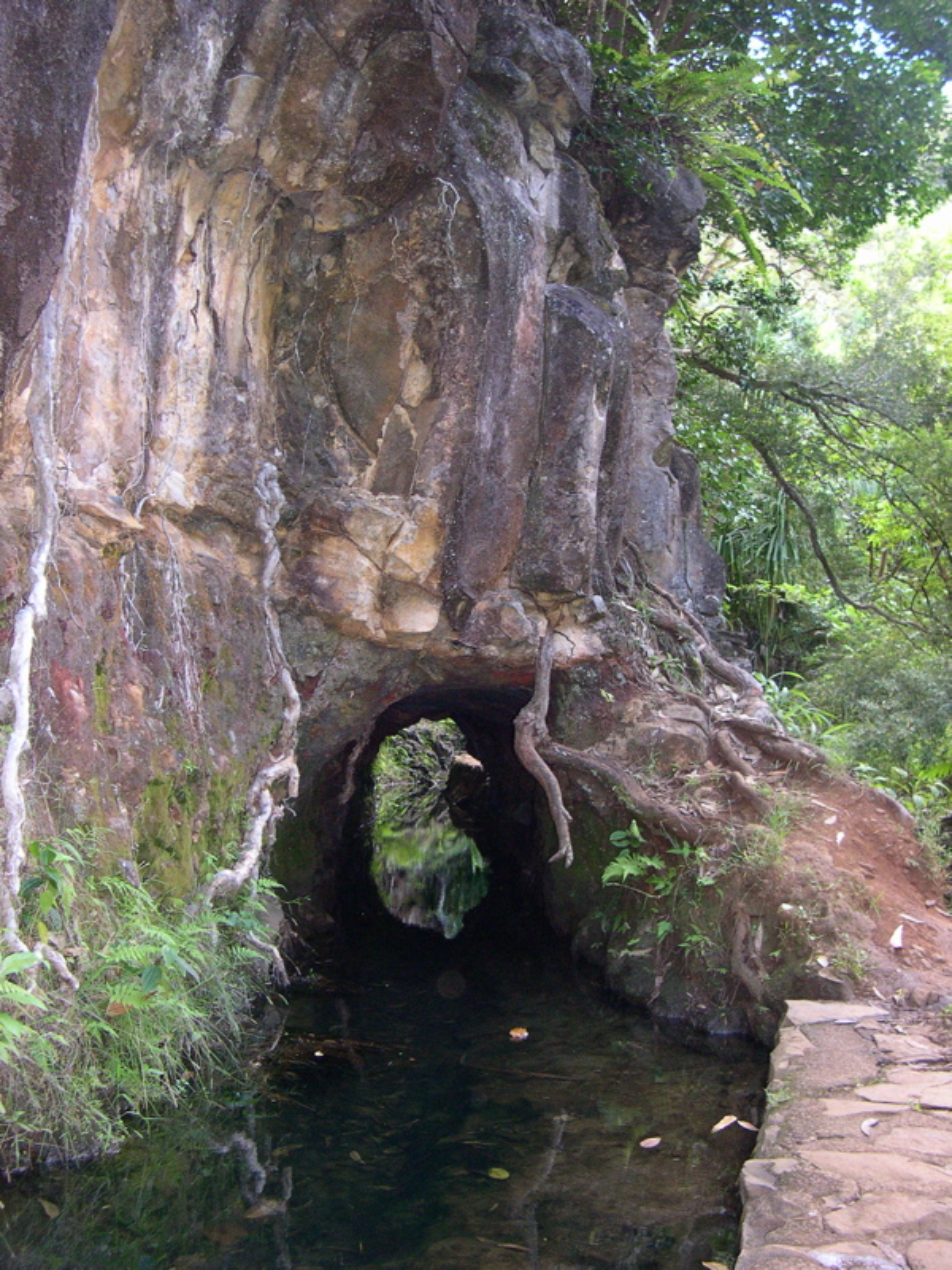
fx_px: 1393
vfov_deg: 49.0
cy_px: 635
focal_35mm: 38
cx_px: 476
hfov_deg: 37.7
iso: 341
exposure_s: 1/60
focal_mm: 8
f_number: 2.8
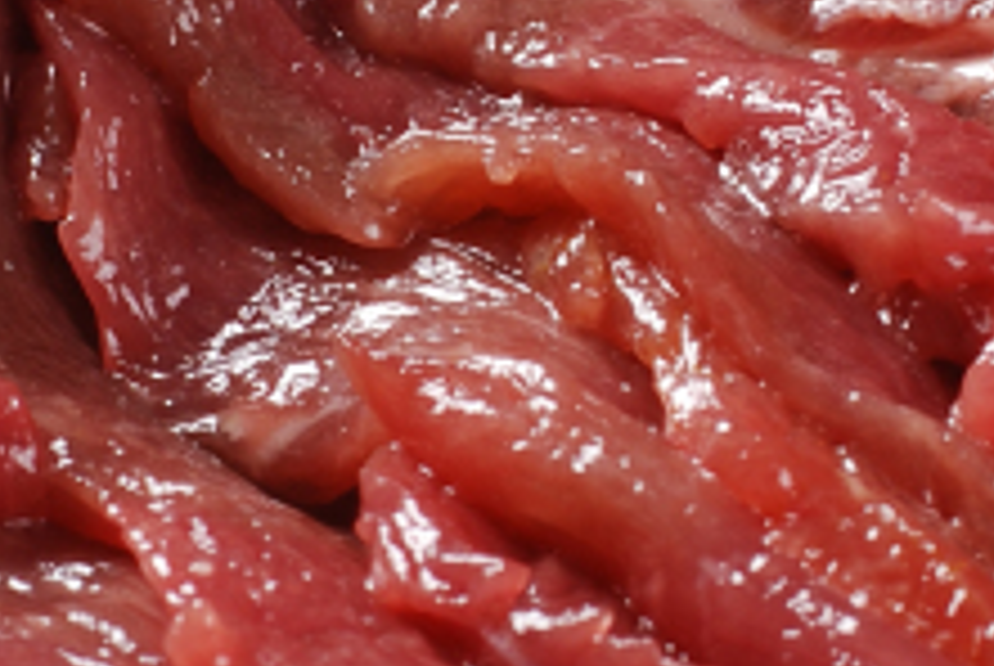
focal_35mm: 347
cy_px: 250
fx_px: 9594
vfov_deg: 4.0
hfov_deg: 5.9
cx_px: 837
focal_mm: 50
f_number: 11
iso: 100
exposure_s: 1/125
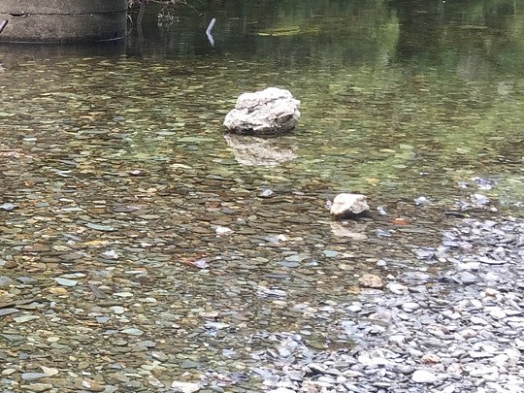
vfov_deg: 17.1
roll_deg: +0.2
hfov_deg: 20.0
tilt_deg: -9.7
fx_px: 1302
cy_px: 139
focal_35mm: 86
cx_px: -232
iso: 32
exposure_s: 1/100
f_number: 2.2
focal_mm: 4.15
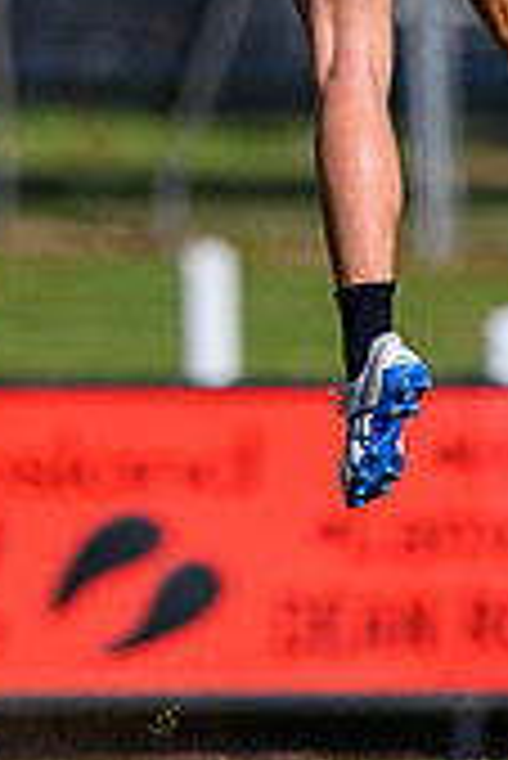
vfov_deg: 0.8
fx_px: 56902
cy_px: -588
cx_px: 312
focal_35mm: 2694
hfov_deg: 0.5
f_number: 4
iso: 160
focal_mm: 500
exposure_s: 1/2500
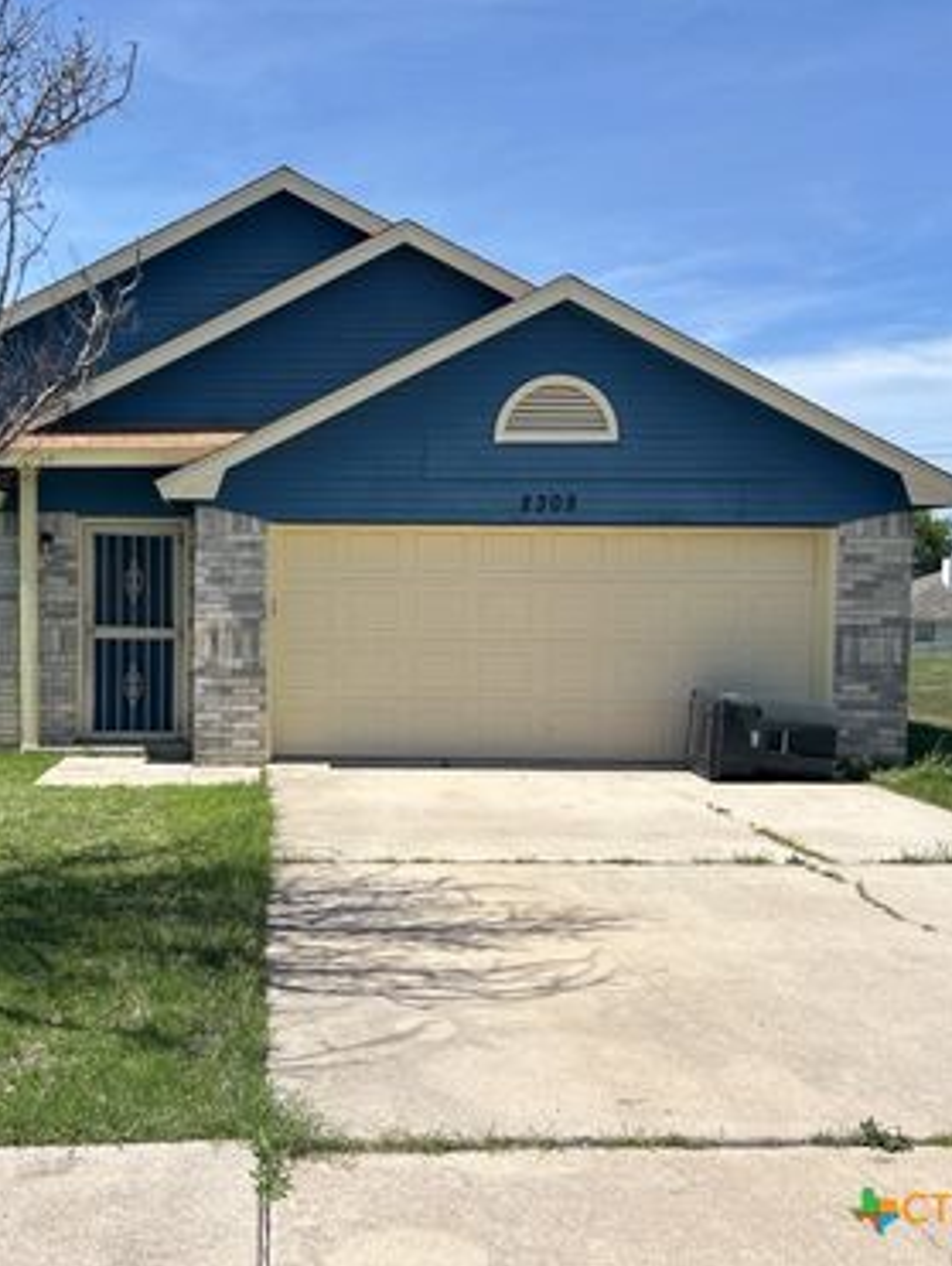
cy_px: 630
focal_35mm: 35
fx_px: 1281
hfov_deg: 39.7
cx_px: 239
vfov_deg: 52.6
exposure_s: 1/4274
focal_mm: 5.7
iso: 50
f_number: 1.5
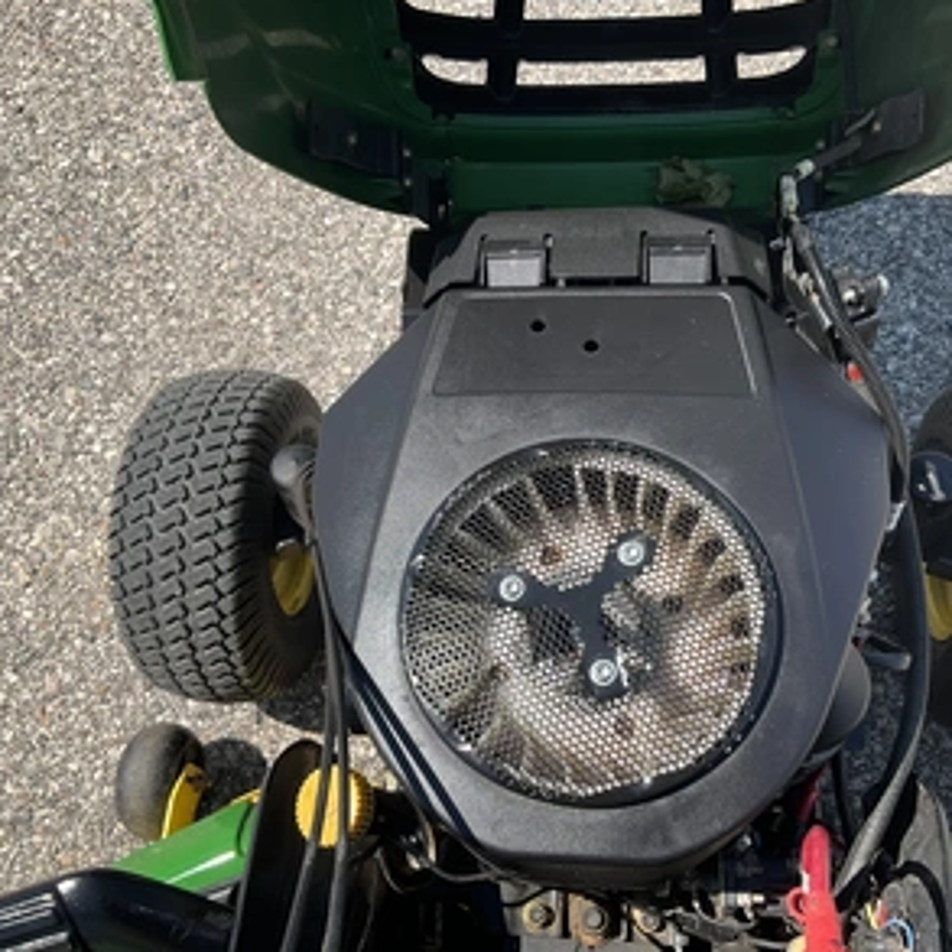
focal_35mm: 35
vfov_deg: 47.2
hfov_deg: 47.2
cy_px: 478
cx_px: 497
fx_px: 1089
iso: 25
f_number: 1.8
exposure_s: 1/1144
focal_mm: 3
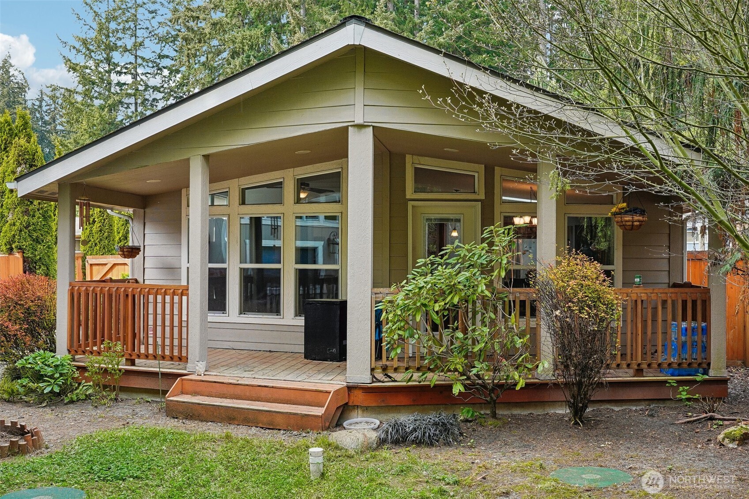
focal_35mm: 42
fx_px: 874
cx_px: 374
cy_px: 250
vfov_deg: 31.9
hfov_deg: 46.4
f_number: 8
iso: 400
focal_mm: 28
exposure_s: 1/90
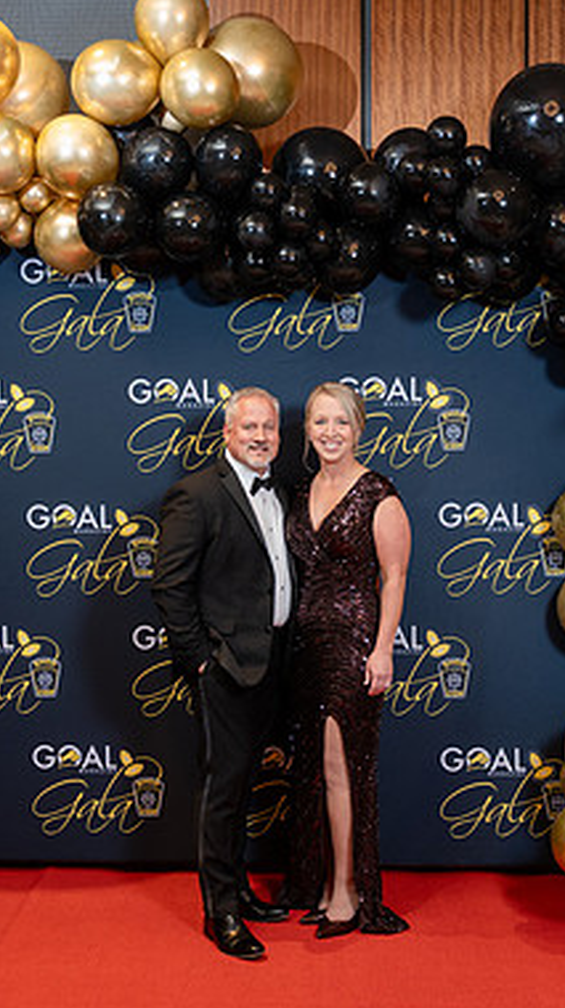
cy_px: 503
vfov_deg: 44.6
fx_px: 1228
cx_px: 279
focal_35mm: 46
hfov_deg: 25.9
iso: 1000
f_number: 3.2
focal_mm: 28
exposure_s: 1/125
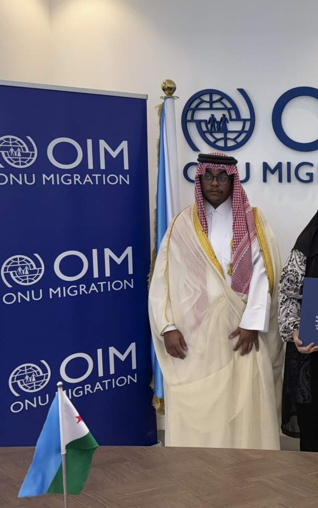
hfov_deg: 30.1
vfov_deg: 51.5
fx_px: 527
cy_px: 235
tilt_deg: -3.8
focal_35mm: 38
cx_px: 350
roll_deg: +0.2
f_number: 1.78
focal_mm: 6.76
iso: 160
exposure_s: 1/100
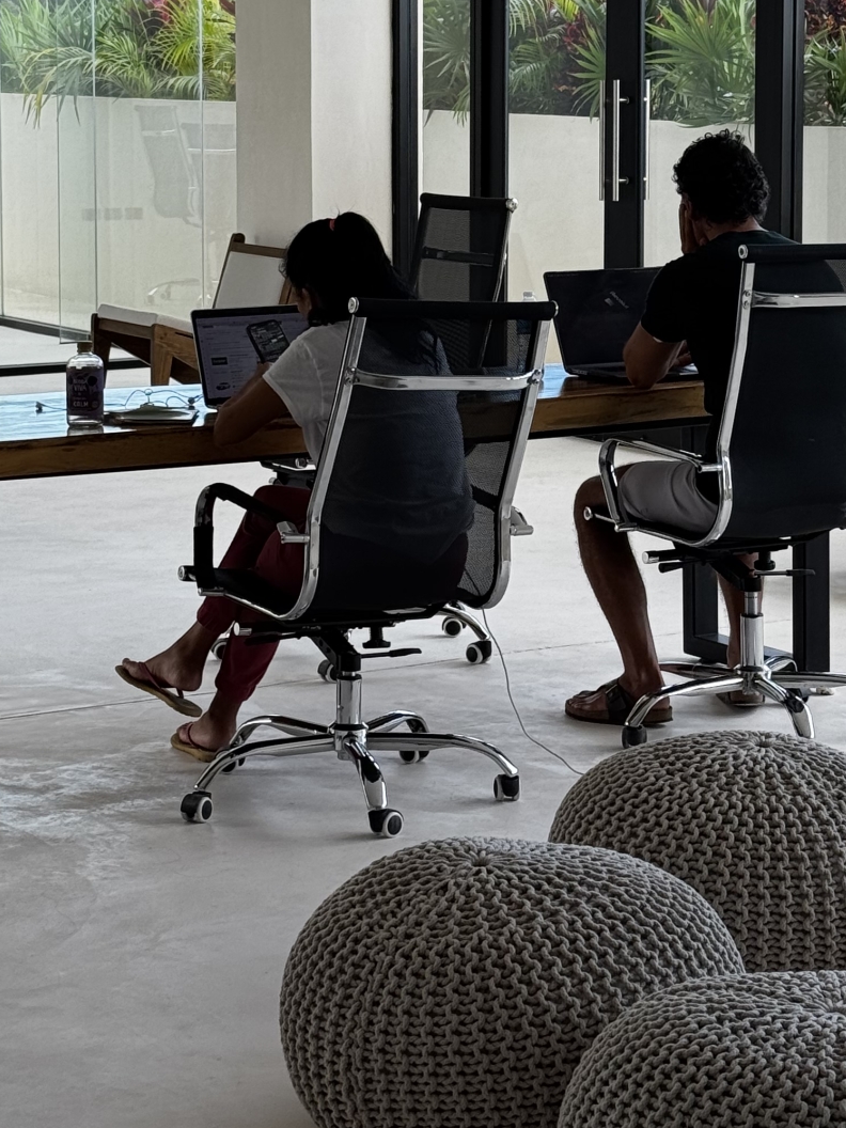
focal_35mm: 97
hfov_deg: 15.2
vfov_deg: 20.1
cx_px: 522
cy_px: 296
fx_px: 3161
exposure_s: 1/402
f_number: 1.78
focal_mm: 6.76
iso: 64
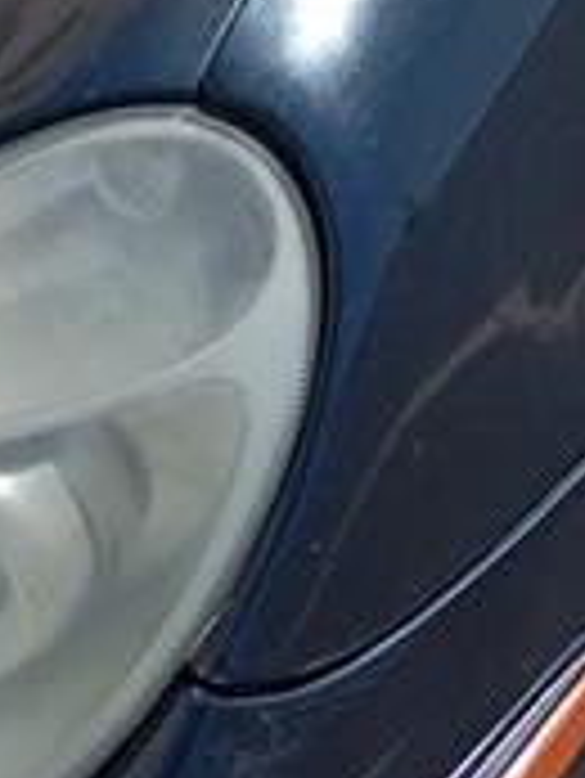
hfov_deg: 10.4
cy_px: -895
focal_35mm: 140
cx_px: 693
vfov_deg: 12.1
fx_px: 3151
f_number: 1.8
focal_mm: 4.22
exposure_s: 1/630
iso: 113
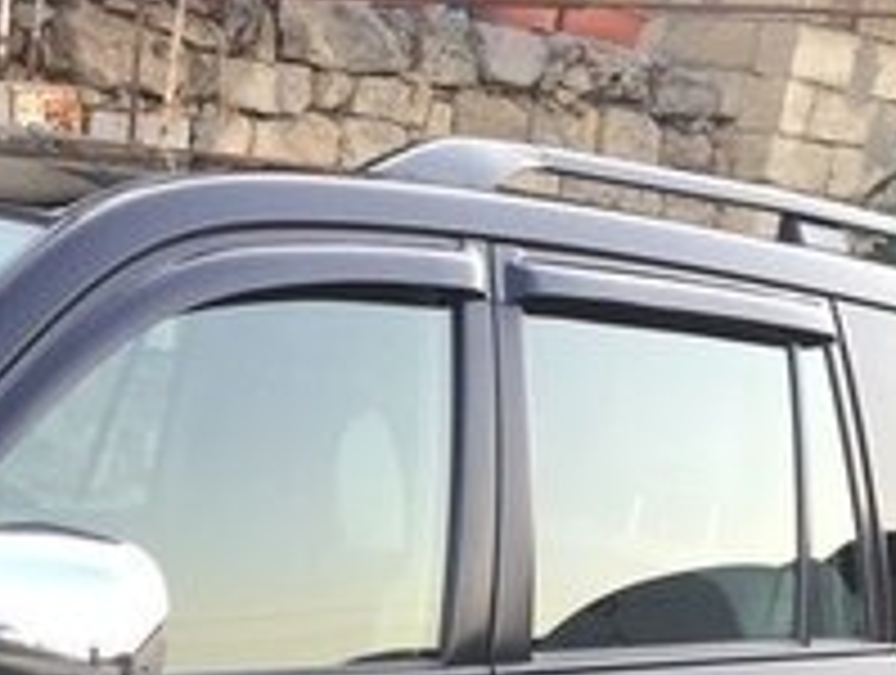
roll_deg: -4.1
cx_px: 68
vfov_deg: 14.4
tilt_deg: -18.7
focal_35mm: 96
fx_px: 2489
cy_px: 1006
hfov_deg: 20.0
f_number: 2.2
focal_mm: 4.15
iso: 40
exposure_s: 1/50
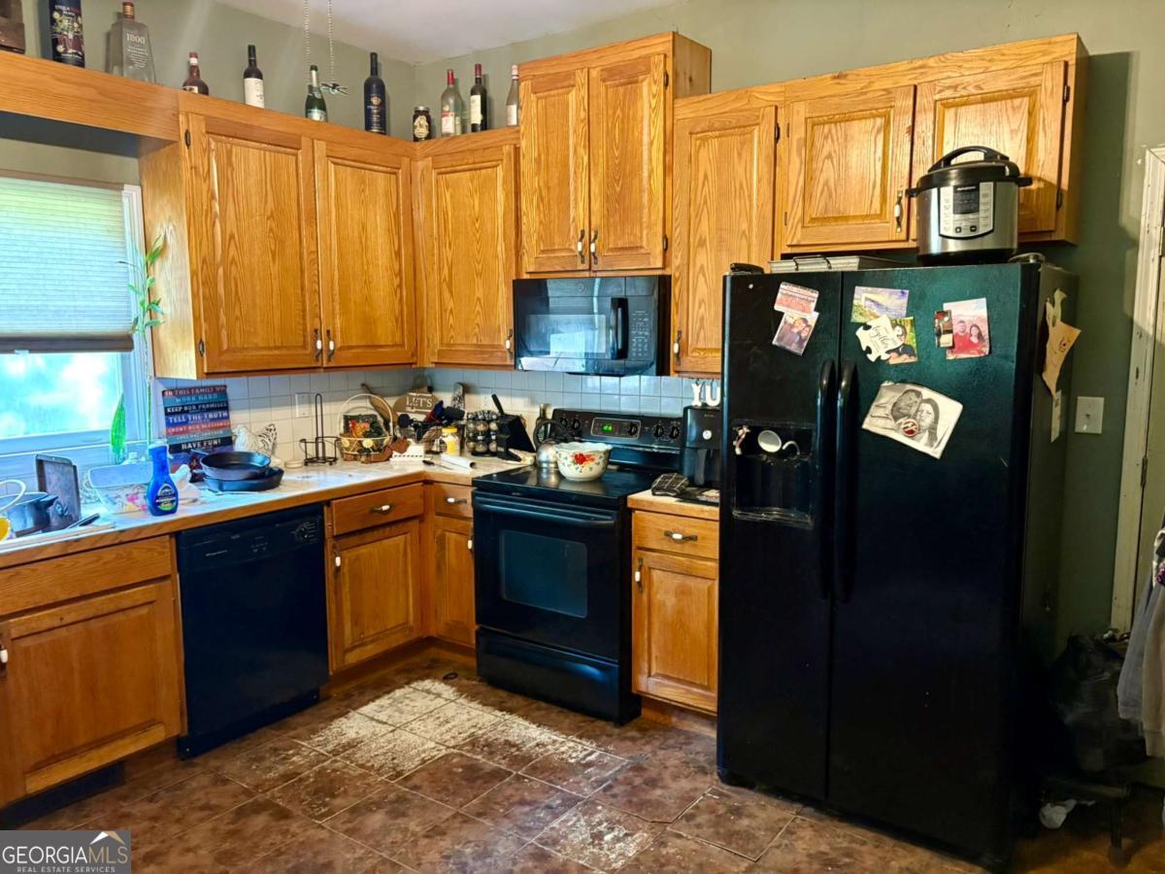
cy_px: 437
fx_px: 875
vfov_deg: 53.1
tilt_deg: -6.0
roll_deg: -0.3
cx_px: 582
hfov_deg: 67.3
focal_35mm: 26
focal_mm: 5.96
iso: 640
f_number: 1.6
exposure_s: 1/30
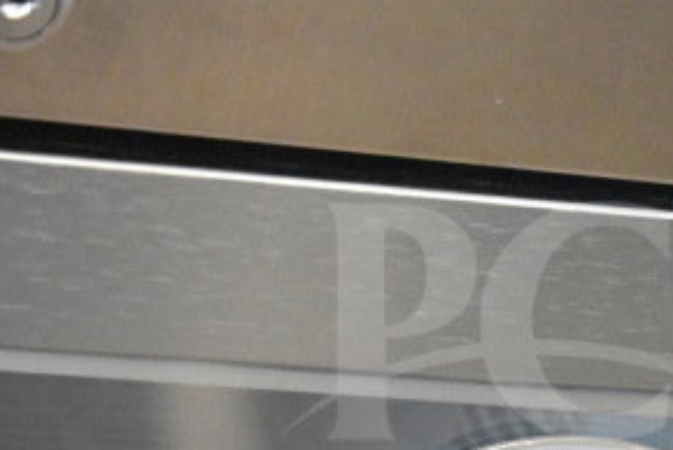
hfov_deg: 11.8
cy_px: 388
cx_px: 536
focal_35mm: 174
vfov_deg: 7.9
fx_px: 3255
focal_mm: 55
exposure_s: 1/100
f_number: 5.6
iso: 16000
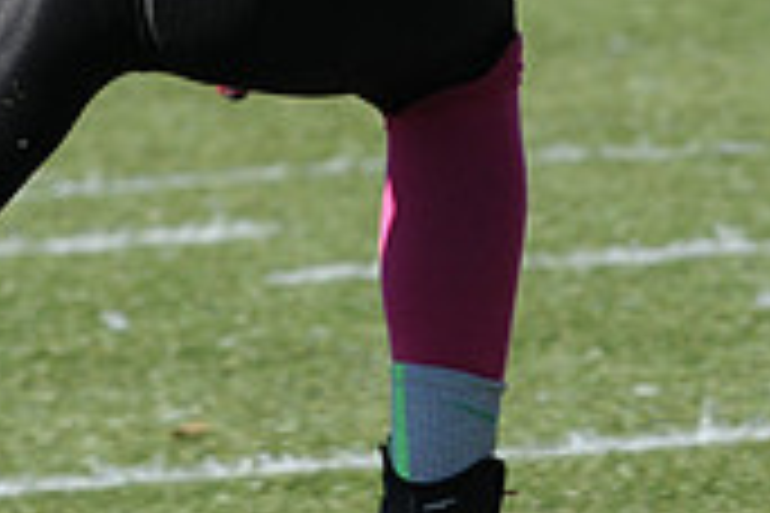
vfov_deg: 0.9
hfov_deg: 1.4
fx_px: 32616
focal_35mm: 1525
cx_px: 297
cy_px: -335
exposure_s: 1/500
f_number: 7.1
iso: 200
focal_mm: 300
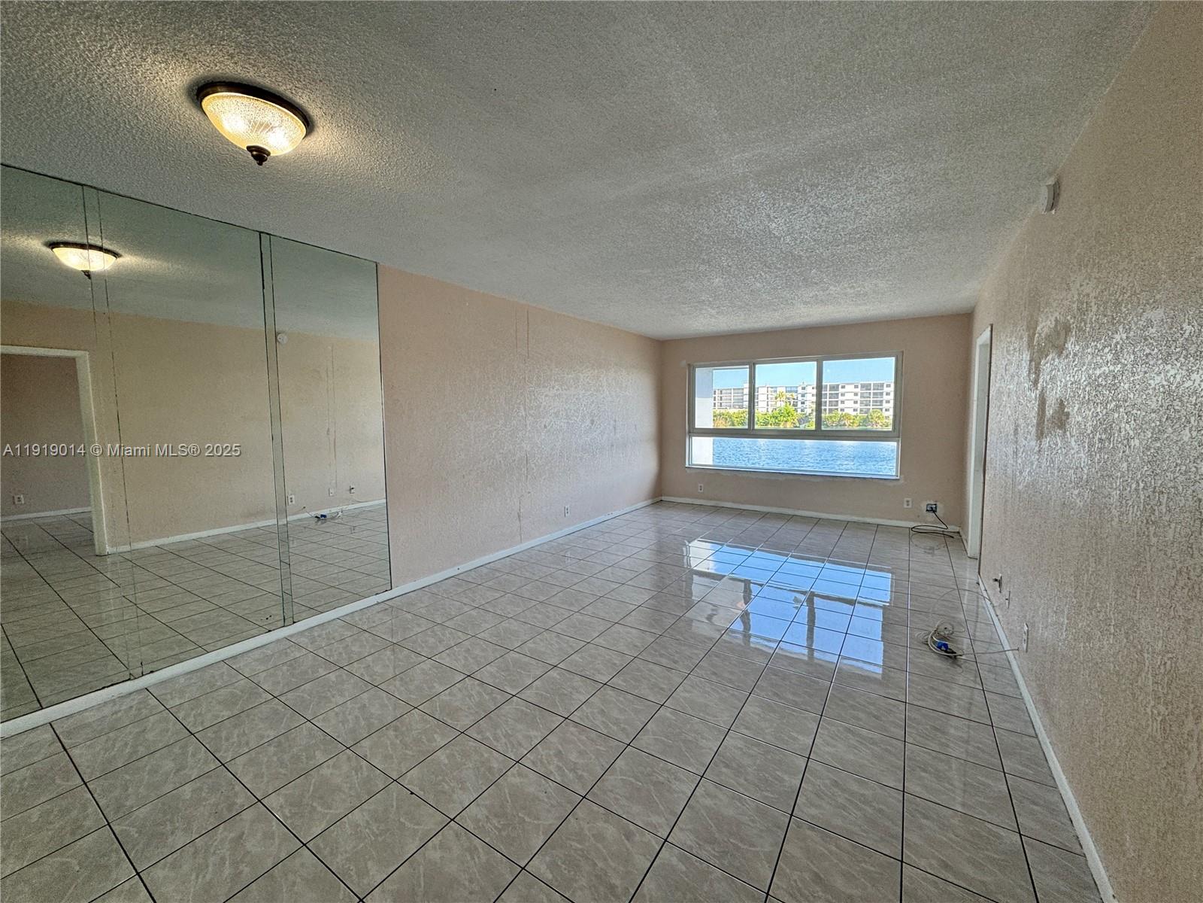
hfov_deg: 102.1
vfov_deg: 85.7
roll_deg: -0.1
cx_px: 602
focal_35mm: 14
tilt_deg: -5.2
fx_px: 487
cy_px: 452
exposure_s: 1/120
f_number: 2.2
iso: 80
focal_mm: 2.22
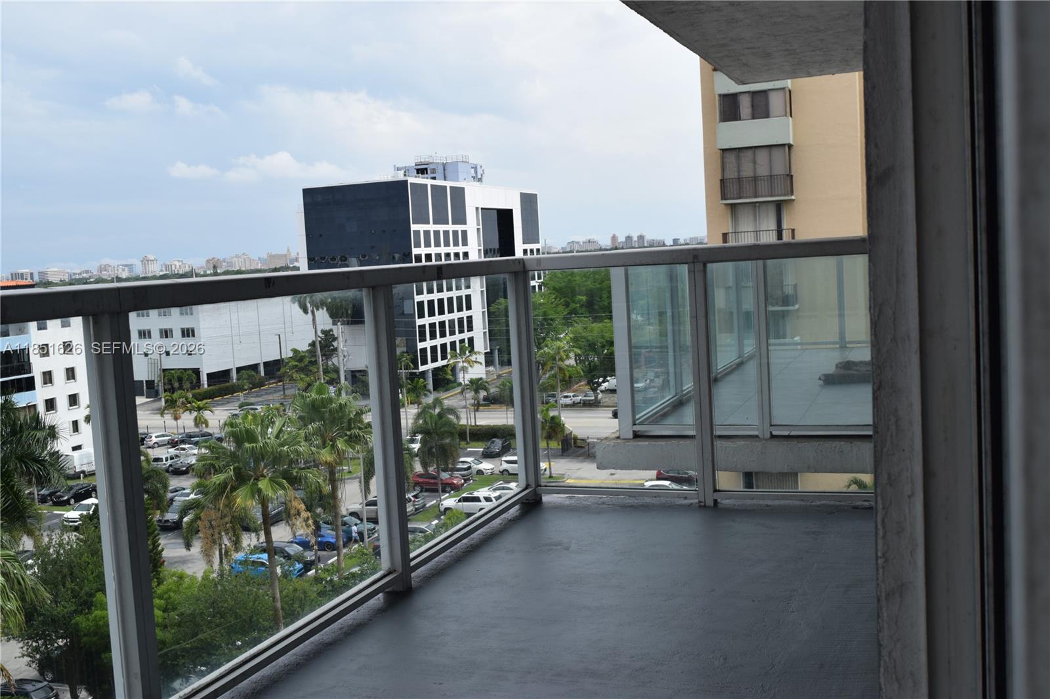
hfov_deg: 51.3
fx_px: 1093
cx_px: 525
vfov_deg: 35.5
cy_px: 350
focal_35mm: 38
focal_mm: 25
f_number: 10
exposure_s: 1/400
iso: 200
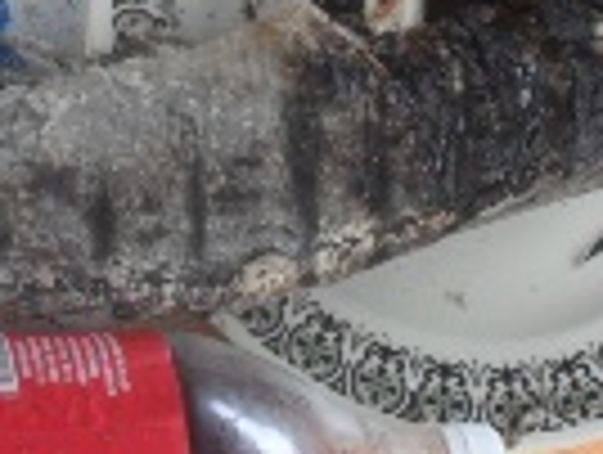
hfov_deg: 16.8
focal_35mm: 117
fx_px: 2042
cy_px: 117
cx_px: 207
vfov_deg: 12.7
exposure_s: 1/60
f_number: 3.2
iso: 100
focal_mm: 6.3
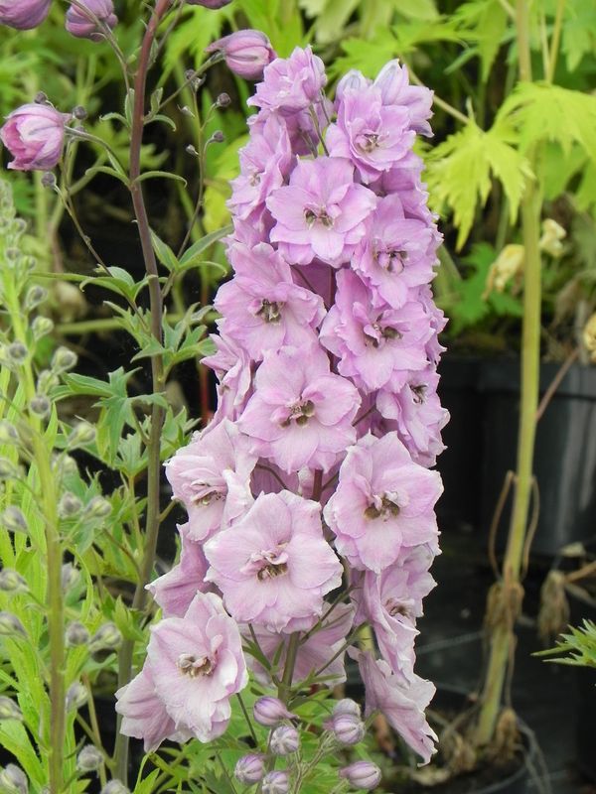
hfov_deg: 7.0
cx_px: 298
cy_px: 397
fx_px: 4867
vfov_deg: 9.3
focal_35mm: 212
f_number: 5.6
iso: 160
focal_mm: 37.7
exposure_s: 1/125
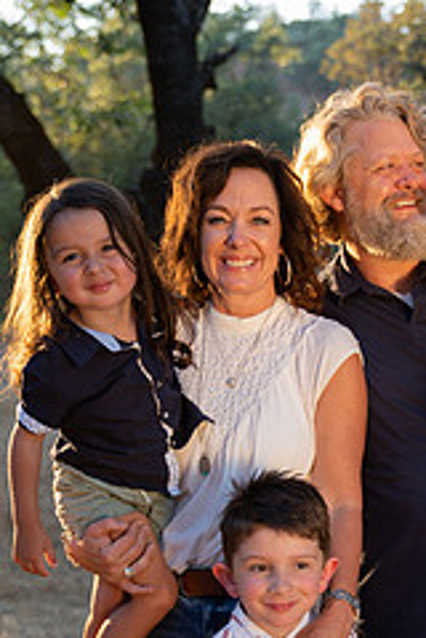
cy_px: 510
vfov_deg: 31.5
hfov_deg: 21.6
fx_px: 1100
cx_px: 354
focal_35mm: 62
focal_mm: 33
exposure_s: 1/125
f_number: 2.8
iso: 200
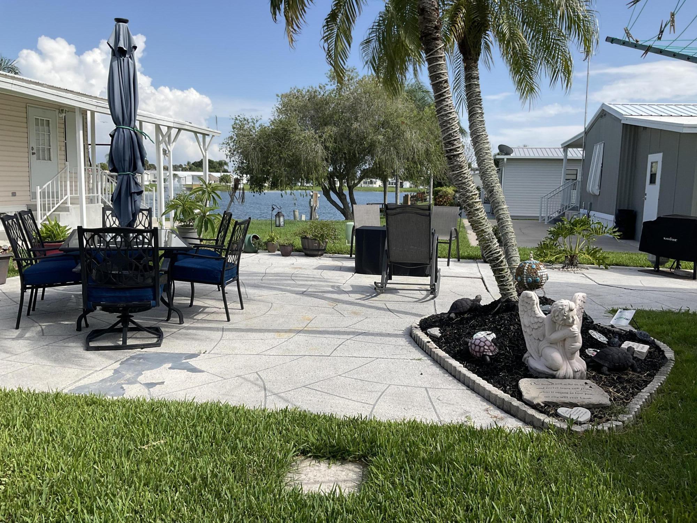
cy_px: 262
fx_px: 584
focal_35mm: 29
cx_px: 348
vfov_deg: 48.2
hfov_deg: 61.7
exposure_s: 1/1577
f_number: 1.8
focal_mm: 3
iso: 16
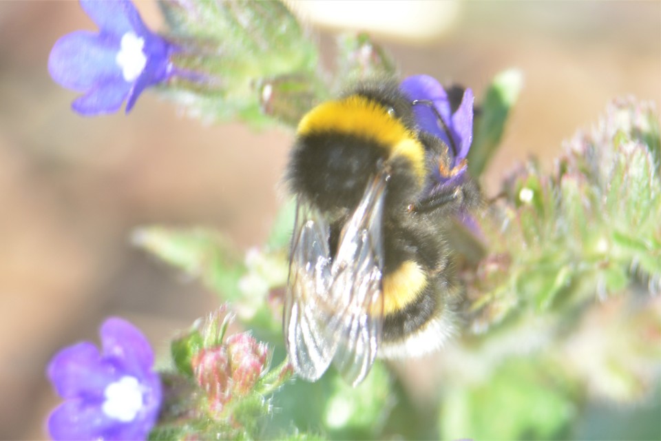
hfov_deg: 4.6
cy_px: 220
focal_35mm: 450
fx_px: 8262
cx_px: 330
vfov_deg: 3.1
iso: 400
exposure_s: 1/125
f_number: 8
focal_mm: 300
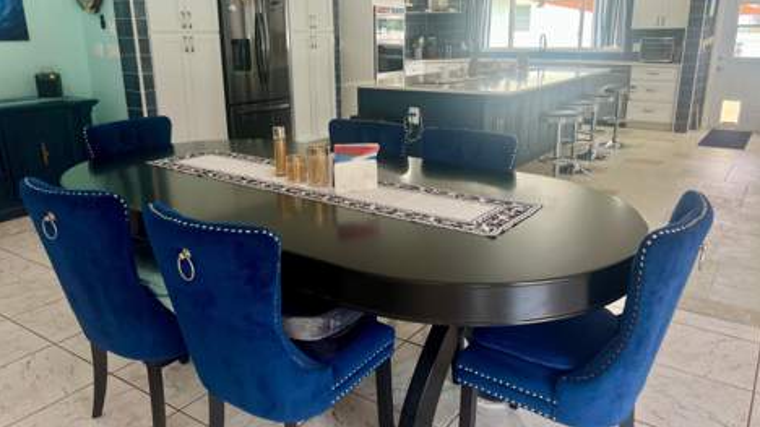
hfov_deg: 66.1
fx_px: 584
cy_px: 201
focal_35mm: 29
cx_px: 386
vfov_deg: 40.1
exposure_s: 1/120
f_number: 1.5
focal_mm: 5.7
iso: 32
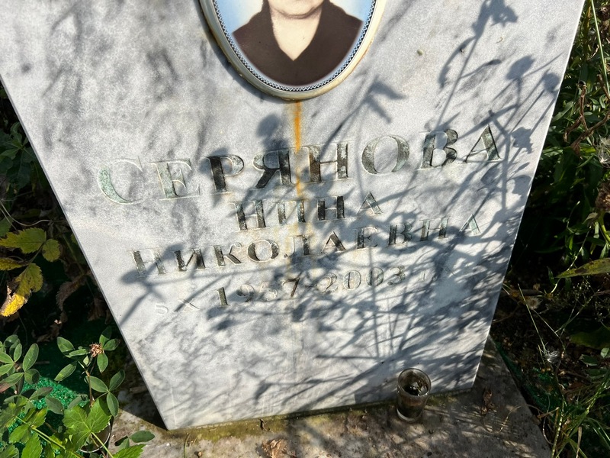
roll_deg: +5.1
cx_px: 305
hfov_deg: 67.3
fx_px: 458
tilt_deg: -40.0
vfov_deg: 53.1
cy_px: 229
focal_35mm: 26
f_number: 1.5
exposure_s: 1/5319
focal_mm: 5.7
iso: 50
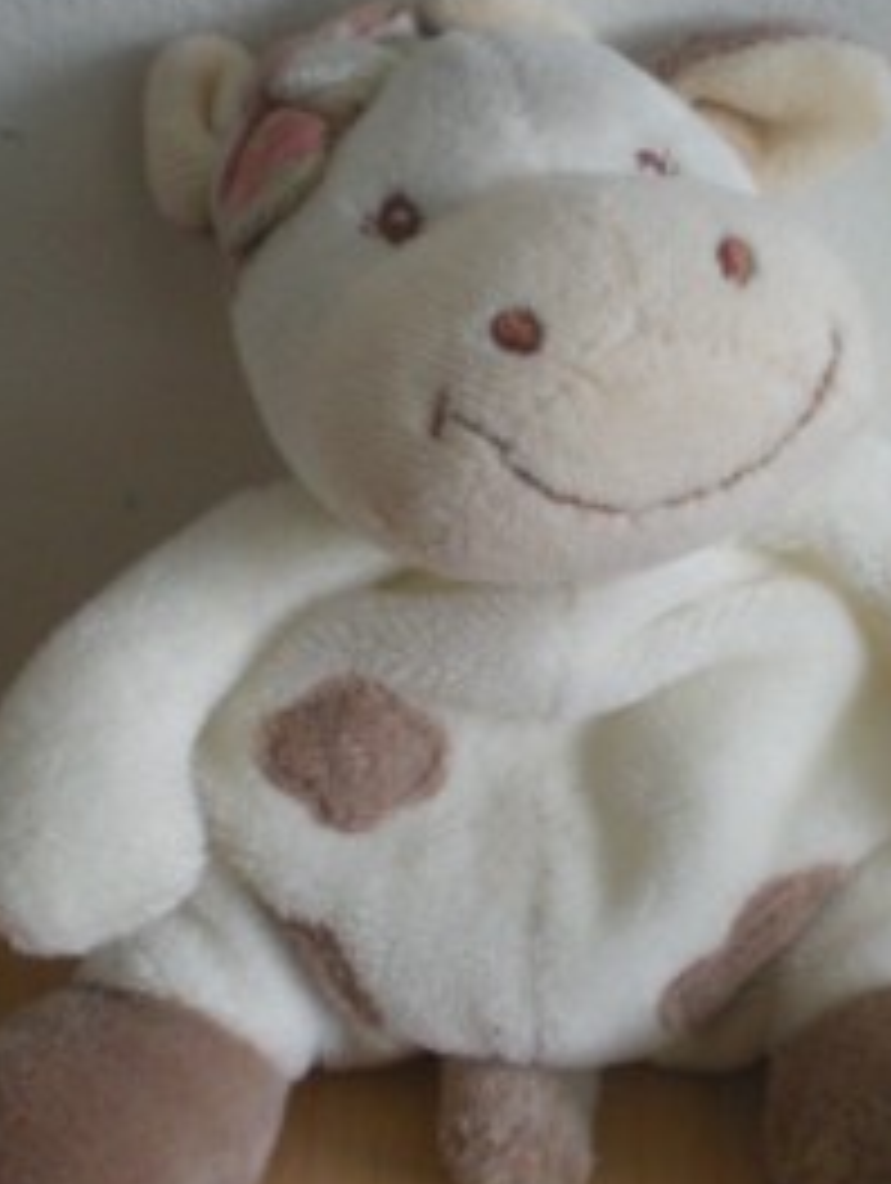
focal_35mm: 75
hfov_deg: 19.7
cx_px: 549
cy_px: 743
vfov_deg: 25.9
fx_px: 2568
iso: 200
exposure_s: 1/49.7
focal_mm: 6.3
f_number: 3.1
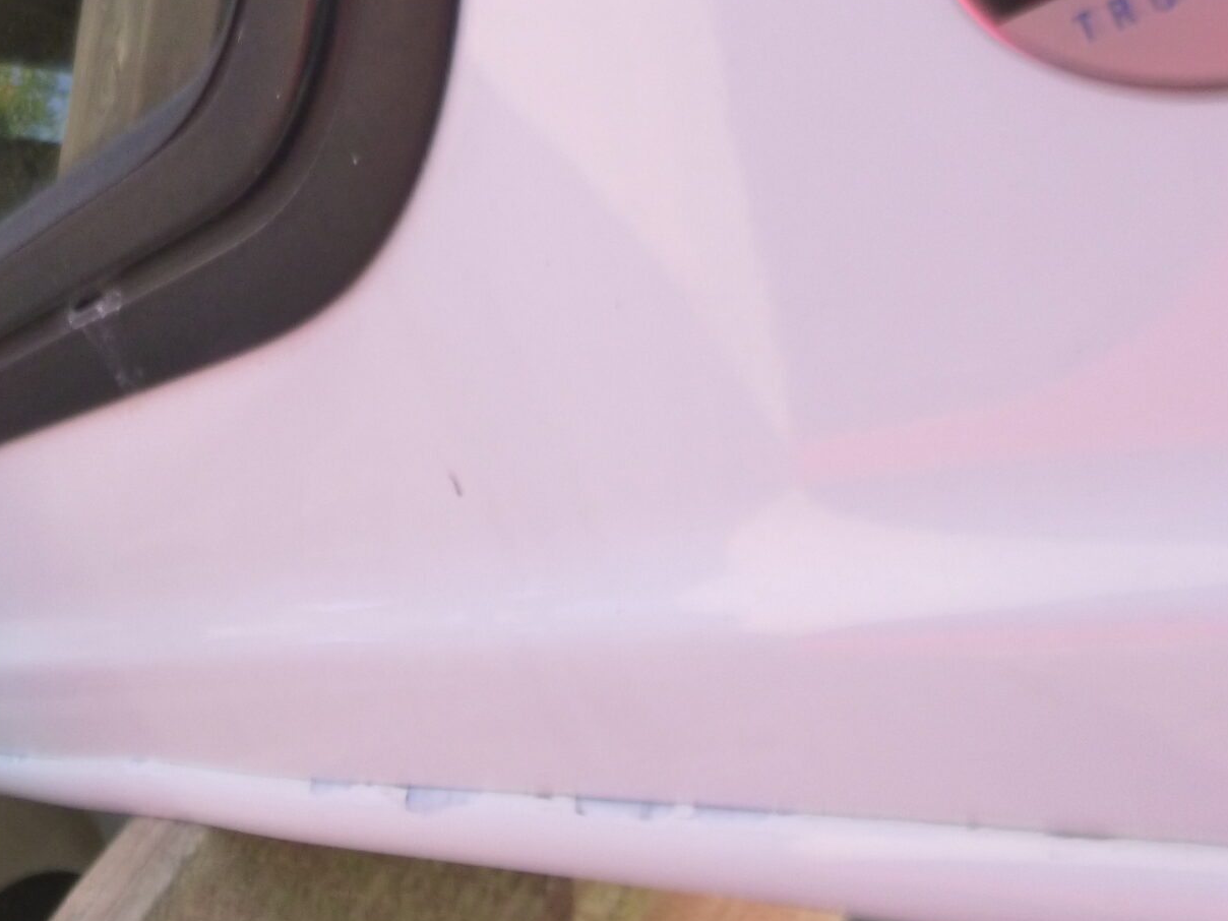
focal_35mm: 53
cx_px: 316
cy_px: 329
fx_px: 1880
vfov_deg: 27.4
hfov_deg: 35.4
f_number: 3.9
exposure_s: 1/160
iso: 160
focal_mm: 4.5
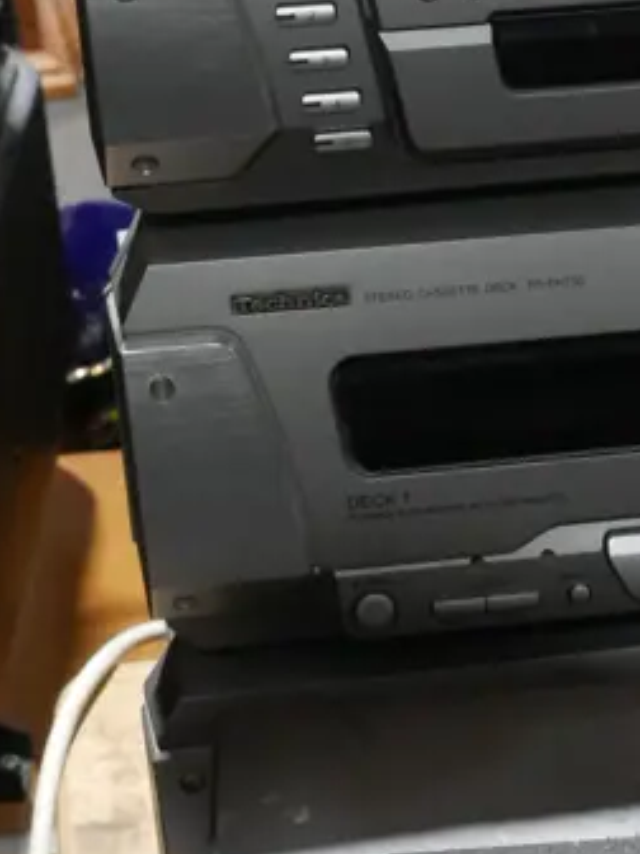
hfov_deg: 11.4
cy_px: 907
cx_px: 737
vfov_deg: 15.1
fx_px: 3155
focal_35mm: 128
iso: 2500
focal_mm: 21
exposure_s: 1/60
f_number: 9
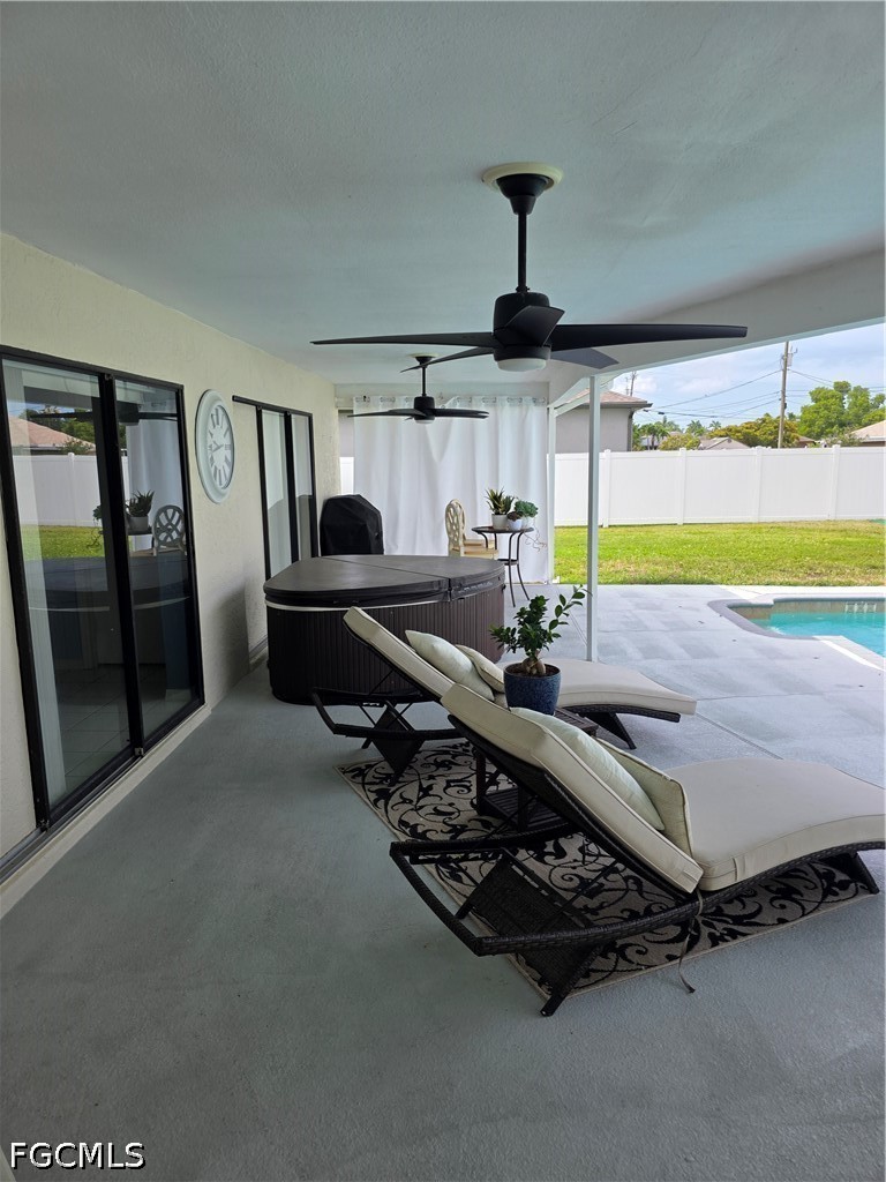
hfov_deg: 58.9
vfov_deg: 73.9
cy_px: 591
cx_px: 443
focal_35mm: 23
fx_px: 785
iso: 80
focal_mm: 6.3
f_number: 1.7
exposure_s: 1/2905
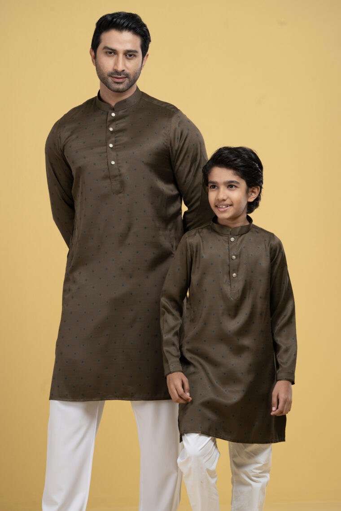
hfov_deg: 9.3
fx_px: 2088
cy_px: 256
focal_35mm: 147
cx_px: 170
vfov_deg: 14.0
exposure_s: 1/125
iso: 160
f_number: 8
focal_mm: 147
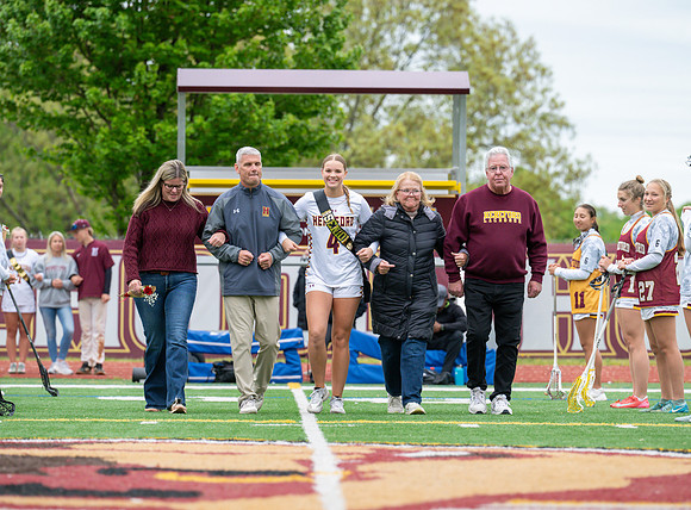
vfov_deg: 6.9
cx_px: 346
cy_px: 255
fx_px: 4252
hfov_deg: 9.3
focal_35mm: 214
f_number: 5
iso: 900
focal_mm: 200
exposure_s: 1/800
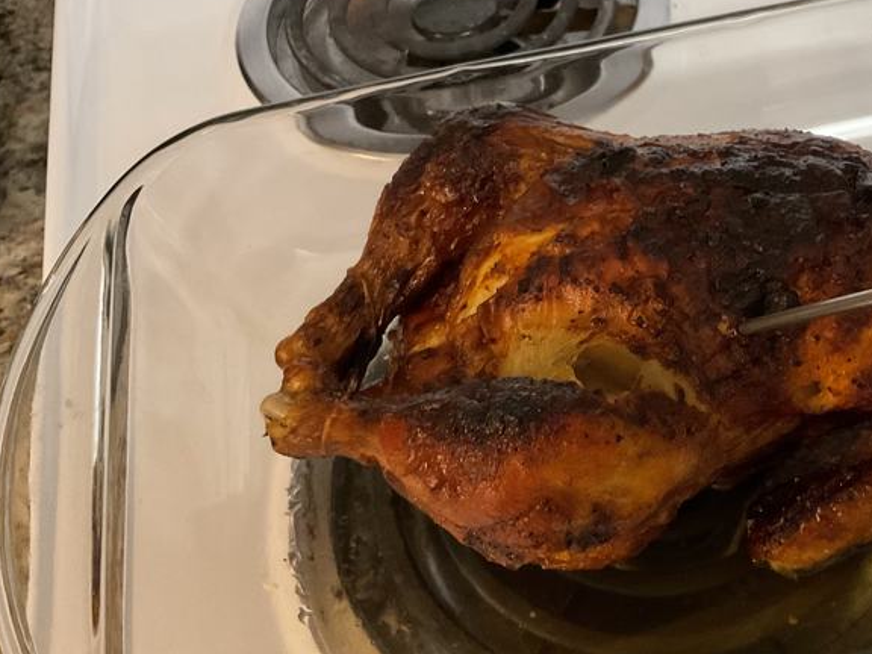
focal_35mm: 47
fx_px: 1184
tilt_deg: -52.1
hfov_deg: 39.0
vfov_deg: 30.9
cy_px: 338
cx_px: 691
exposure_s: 1/40
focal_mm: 3
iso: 250
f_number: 1.8
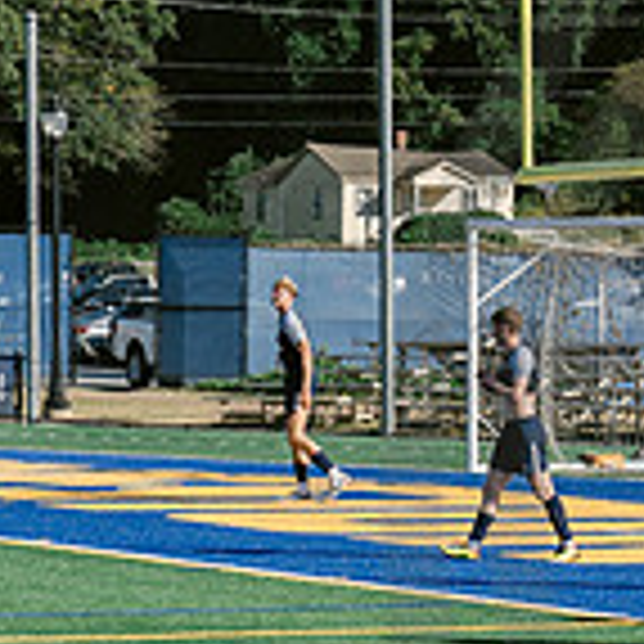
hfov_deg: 7.0
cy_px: 489
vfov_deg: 7.2
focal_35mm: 242
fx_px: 5094
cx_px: 1180
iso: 640
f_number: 5.6
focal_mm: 70
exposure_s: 1/2500
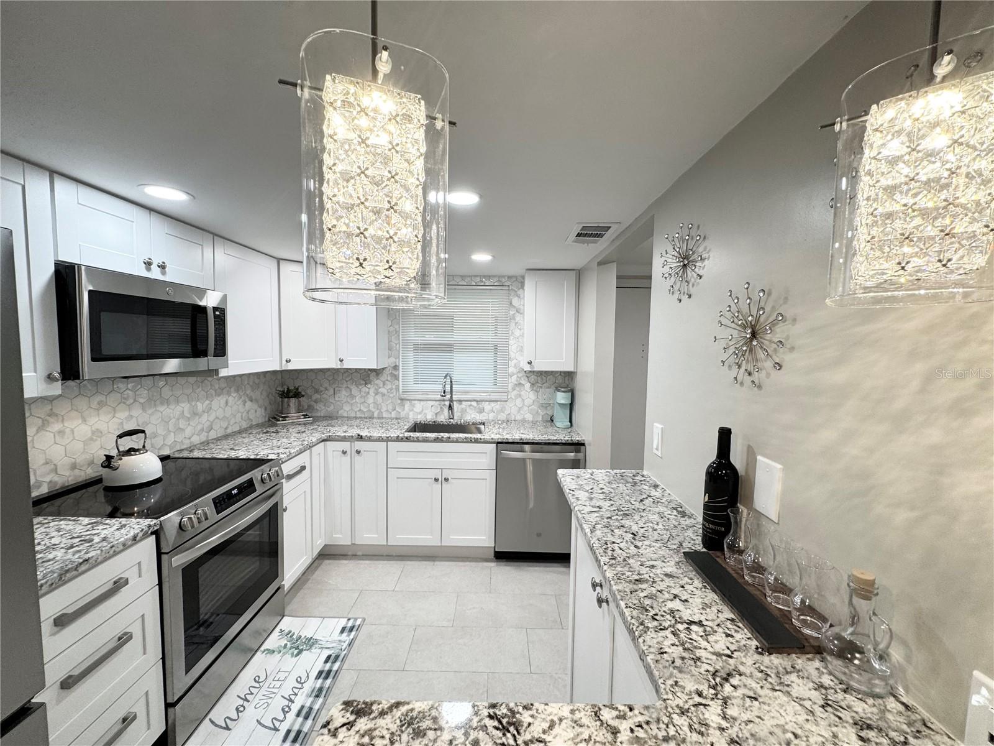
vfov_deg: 85.7
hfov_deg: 102.1
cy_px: 373
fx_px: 402
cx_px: 497
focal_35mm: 14
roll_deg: -0.5
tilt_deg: -4.9
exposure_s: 1/120
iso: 100
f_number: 2.2
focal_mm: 2.22
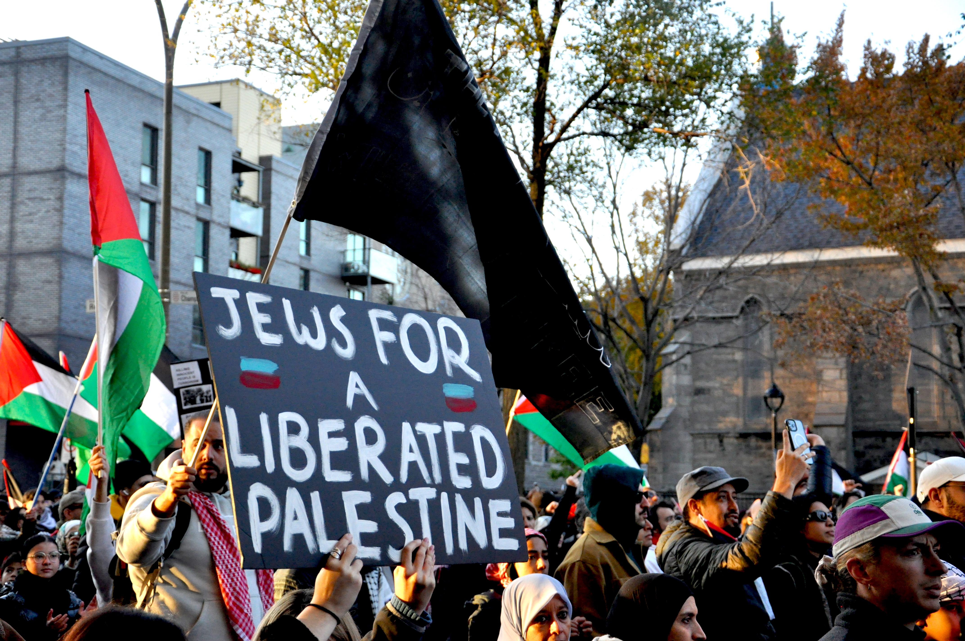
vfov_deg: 23.7
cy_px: 320
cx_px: 482
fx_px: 1526
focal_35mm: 57
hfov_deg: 35.1
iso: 1000
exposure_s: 1/800
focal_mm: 38
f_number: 4.5
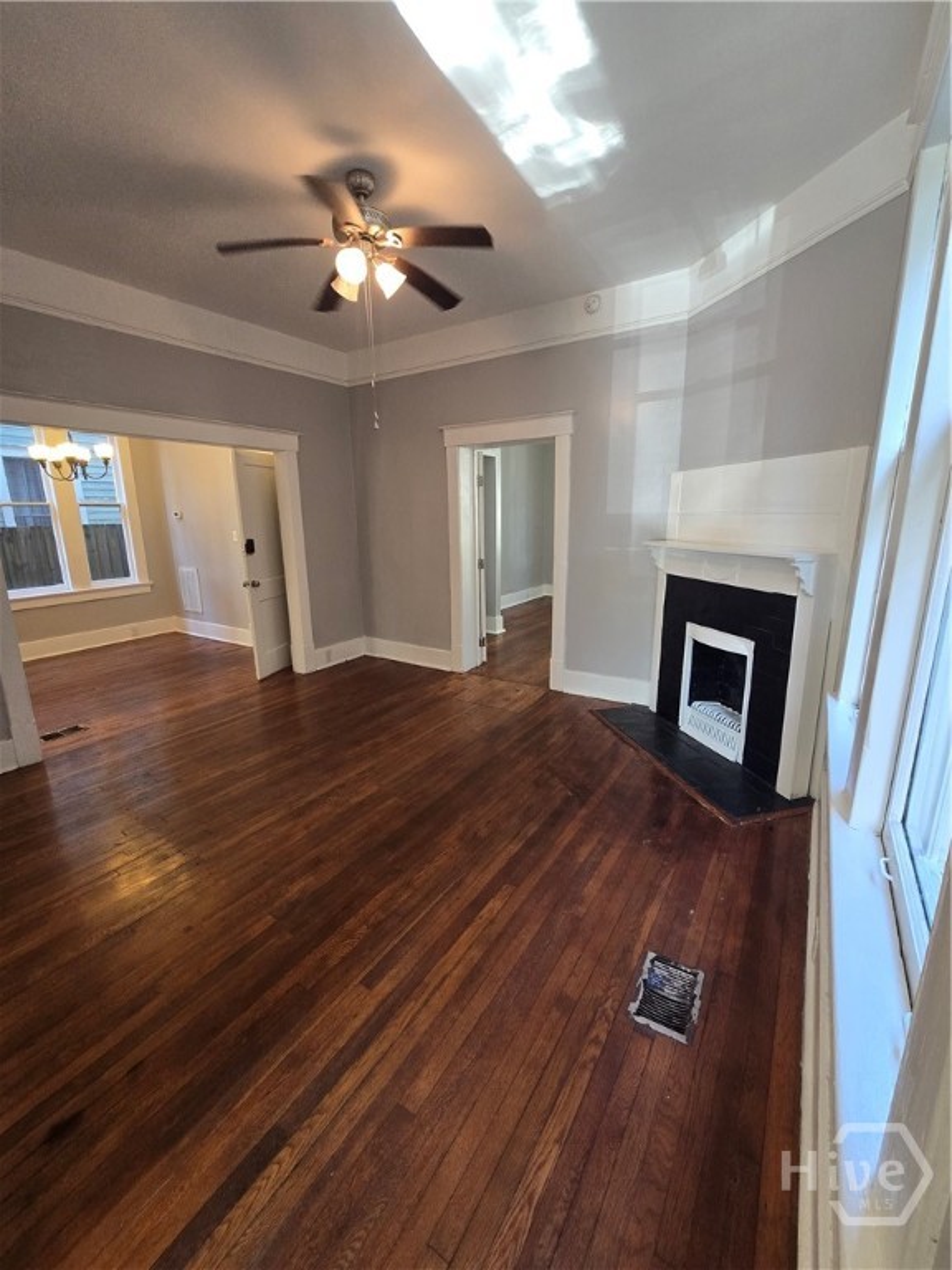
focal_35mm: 13
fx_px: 477
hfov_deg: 89.9
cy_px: 635
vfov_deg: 106.2
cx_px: 476
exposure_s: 1/60
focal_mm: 2.2
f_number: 2.2
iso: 200
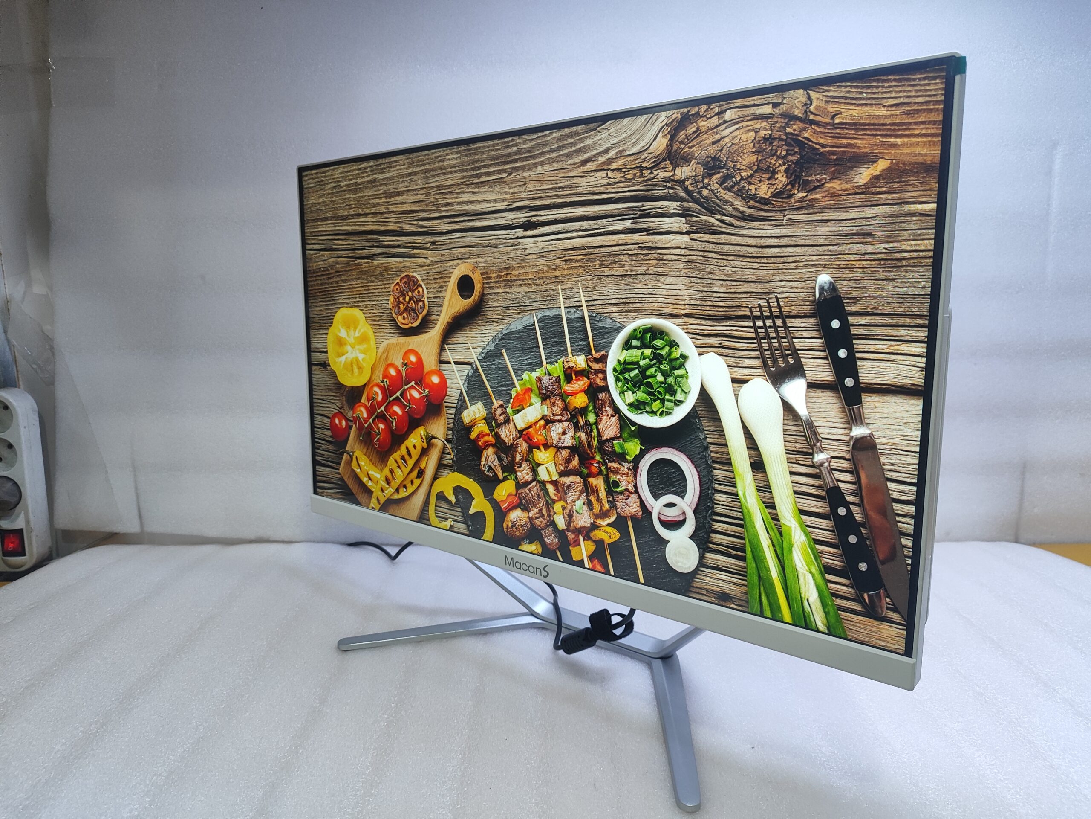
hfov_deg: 71.6
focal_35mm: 24
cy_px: 410
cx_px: 546
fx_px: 756
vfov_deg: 56.8
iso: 658
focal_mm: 5.89
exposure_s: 1/100
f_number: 1.89
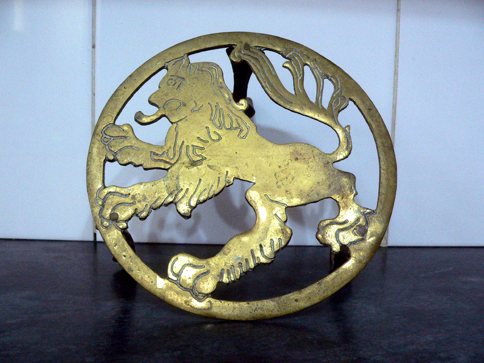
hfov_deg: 51.4
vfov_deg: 39.7
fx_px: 503
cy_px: 182
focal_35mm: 36
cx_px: 242
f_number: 2.8
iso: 400
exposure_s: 1/50
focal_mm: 6
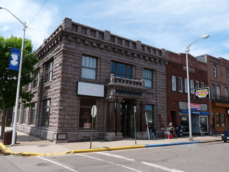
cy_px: 86
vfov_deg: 46.8
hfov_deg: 60.0
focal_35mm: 30
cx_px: 114
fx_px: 198
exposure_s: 1/400
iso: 100
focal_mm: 5.4
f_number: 5.6
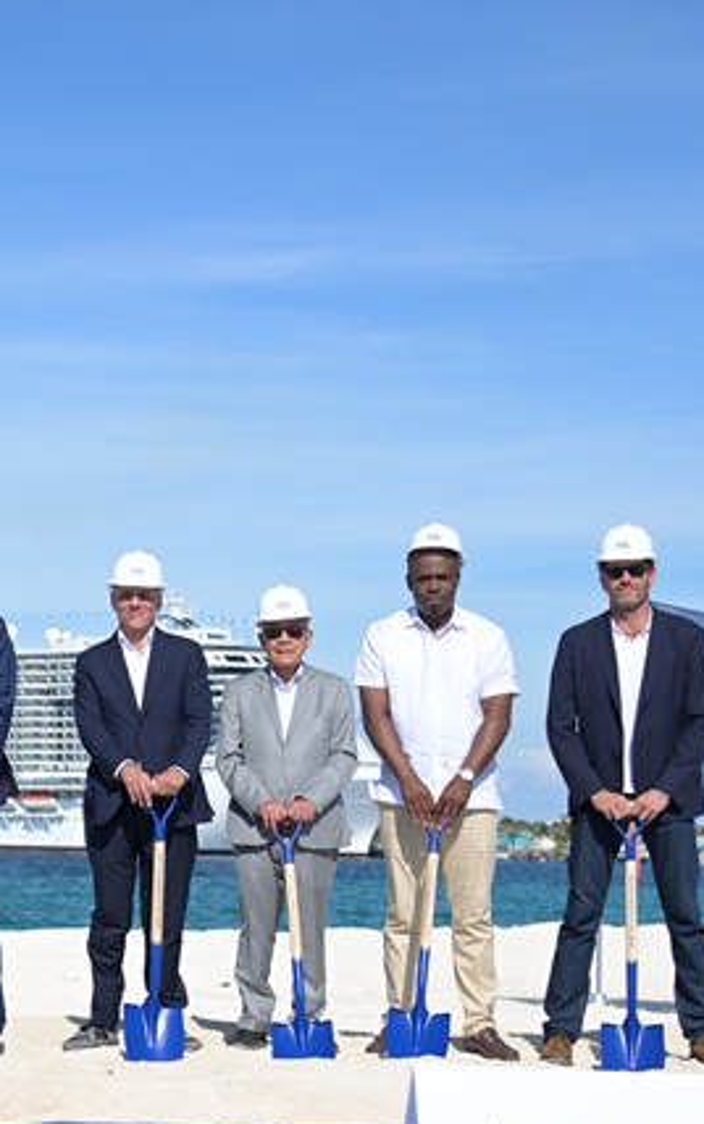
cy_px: 798
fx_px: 2636
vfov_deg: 23.9
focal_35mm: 86
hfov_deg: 14.7
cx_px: -158
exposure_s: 1/1250
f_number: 3.2
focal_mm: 35
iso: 64
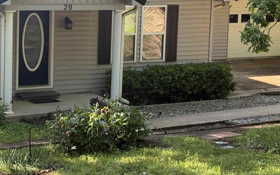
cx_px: 58
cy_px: 43
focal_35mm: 90
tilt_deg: -6.3
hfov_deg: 22.7
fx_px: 687
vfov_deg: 14.5
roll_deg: -1.2
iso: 100
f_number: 1.78
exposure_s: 1/469
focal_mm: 6.76
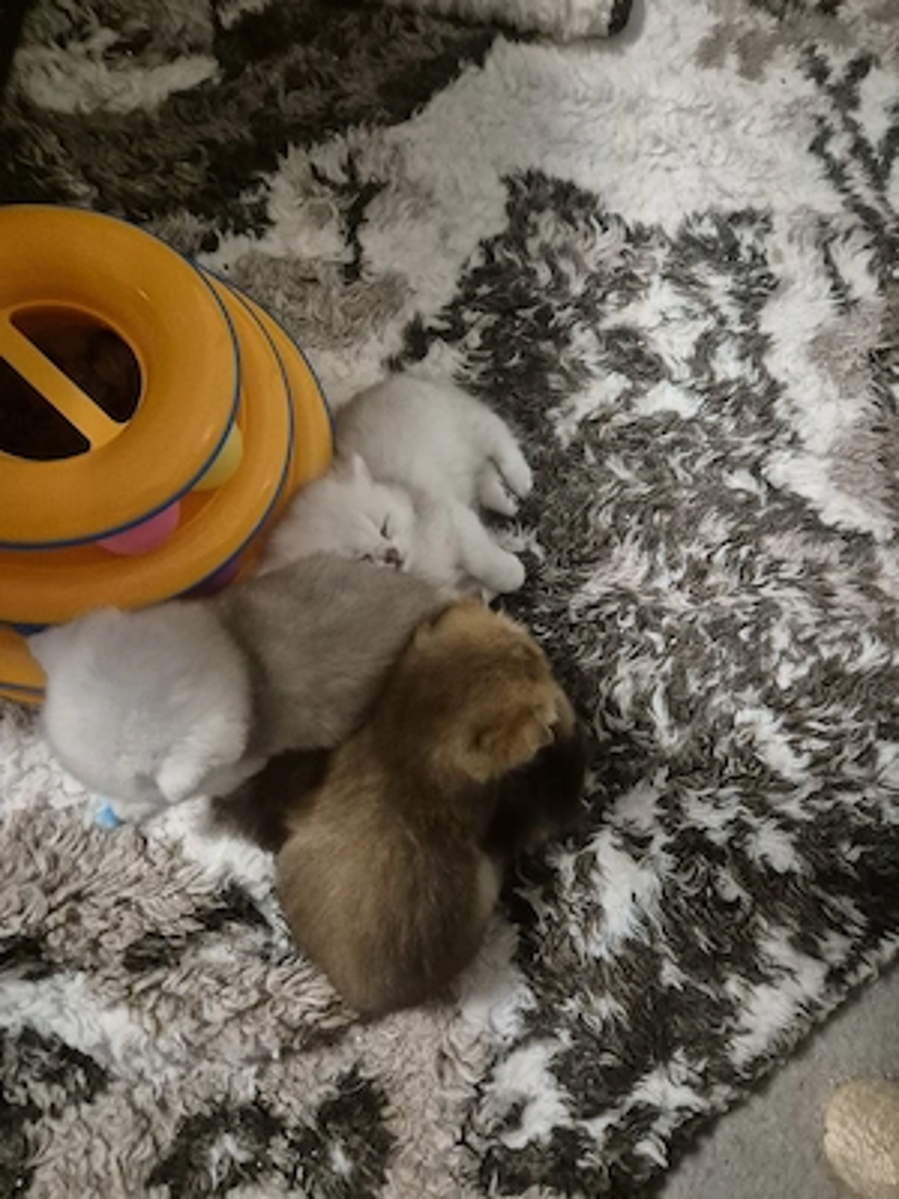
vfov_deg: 73.9
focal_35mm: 23
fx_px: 796
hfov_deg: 58.9
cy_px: 600
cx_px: 450
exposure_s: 1/33
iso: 1250
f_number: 1.8
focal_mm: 5.4
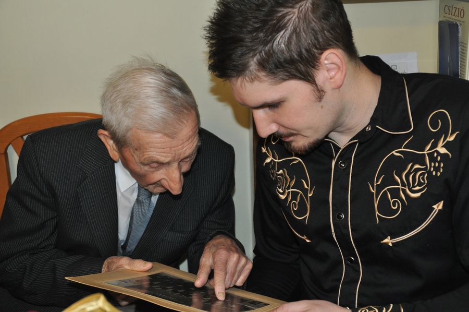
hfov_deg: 41.2
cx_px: 234
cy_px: 156
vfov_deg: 28.0
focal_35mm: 48
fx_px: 625
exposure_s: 1/60
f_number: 4.2
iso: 800
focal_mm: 32
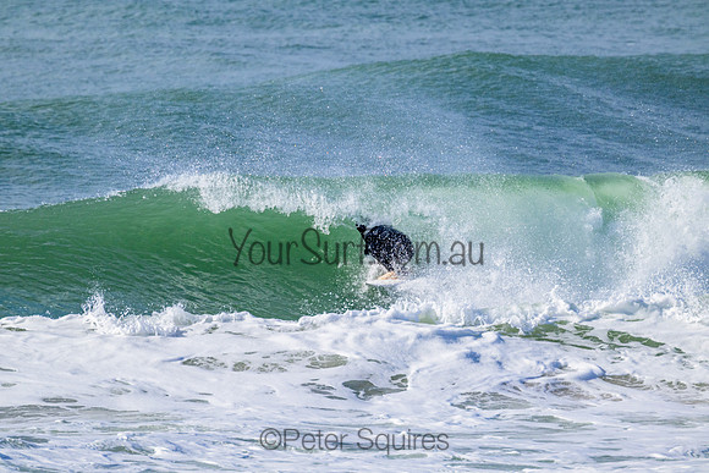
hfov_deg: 2.6
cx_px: 354
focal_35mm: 800
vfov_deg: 1.7
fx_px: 15759
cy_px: 236
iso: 1100
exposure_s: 1/2000
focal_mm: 800
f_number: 11
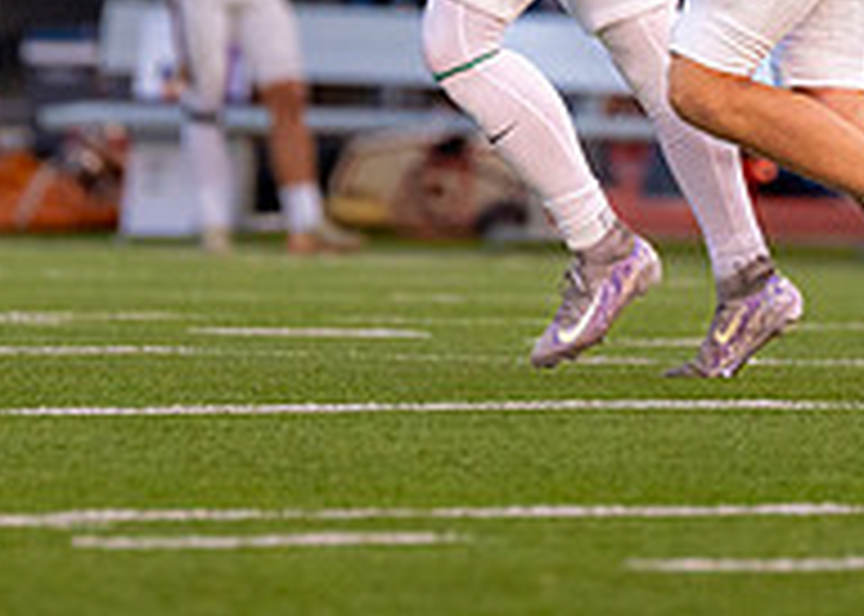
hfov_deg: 2.1
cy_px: -294
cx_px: 662
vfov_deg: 1.5
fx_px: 23867
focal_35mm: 973
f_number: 2.8
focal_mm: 200
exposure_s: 1/2000
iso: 1250
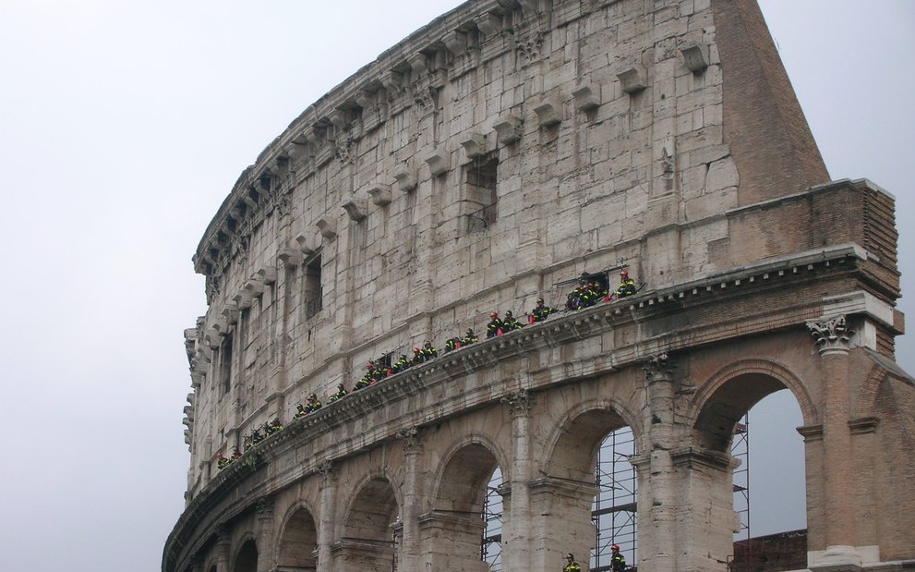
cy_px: 304
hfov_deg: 22.6
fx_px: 2294
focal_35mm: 92
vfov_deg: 14.2
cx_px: 454
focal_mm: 14.3
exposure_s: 1/205
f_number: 4.8
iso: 50
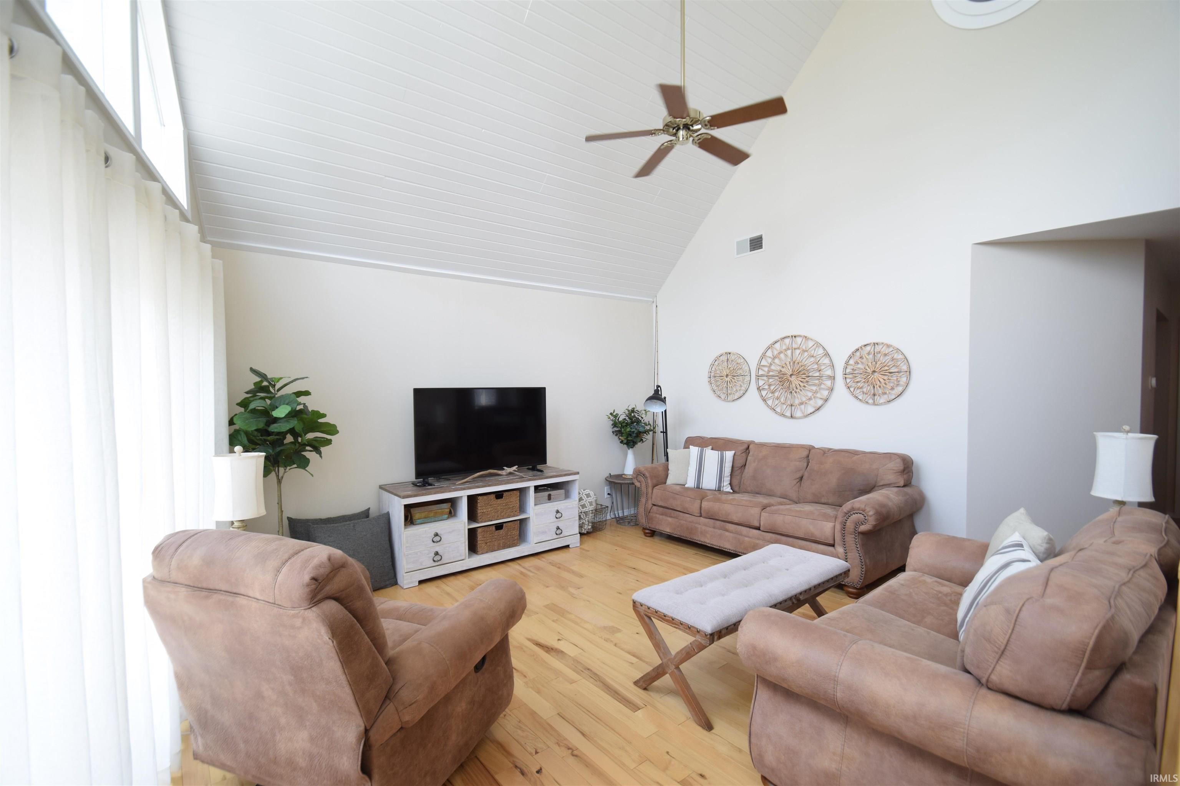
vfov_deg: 77.3
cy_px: 393
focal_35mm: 15
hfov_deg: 100.4
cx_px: 590
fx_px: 492
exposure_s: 1/125
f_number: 5.6
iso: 400
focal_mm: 10
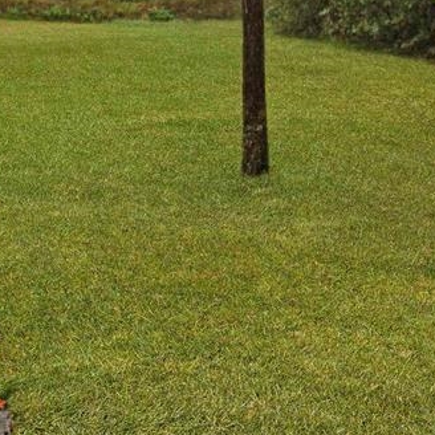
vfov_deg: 18.8
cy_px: 56
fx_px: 1294
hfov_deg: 18.2
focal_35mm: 91
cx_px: -78
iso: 50
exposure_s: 1/60
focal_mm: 4.12
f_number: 2.4
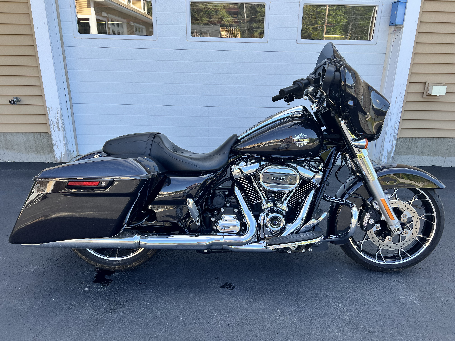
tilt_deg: -19.9
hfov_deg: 67.3
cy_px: 170
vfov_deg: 53.1
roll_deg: -1.0
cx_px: 228
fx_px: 342
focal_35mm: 26
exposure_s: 1/666
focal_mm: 5.7
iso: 50
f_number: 1.5
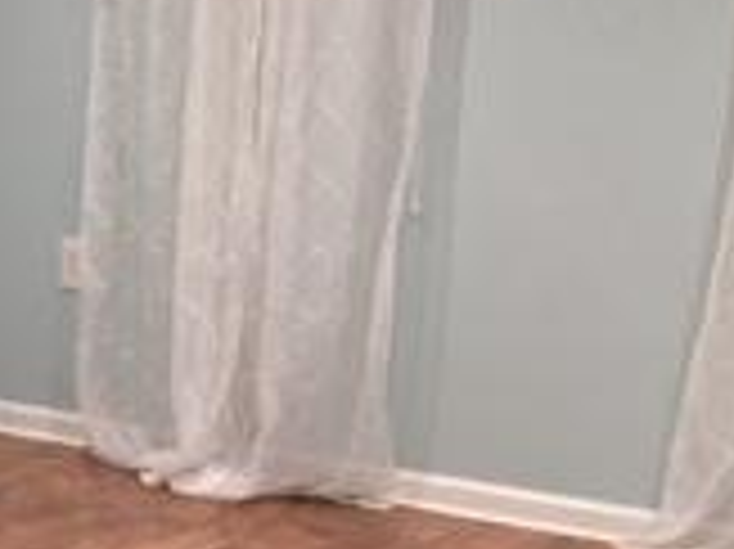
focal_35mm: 114
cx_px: -81
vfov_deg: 12.9
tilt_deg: -12.7
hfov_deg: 16.7
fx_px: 2415
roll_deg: -1.7
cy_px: 432
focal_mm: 4.15
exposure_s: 1/30
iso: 50
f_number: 2.2
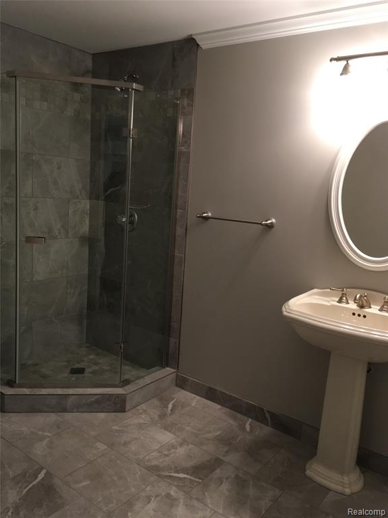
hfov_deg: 48.2
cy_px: 259
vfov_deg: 61.7
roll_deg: -3.1
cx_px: 194
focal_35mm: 29
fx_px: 433
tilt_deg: -10.0
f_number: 2.2
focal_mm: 4.15
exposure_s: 1/30
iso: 100
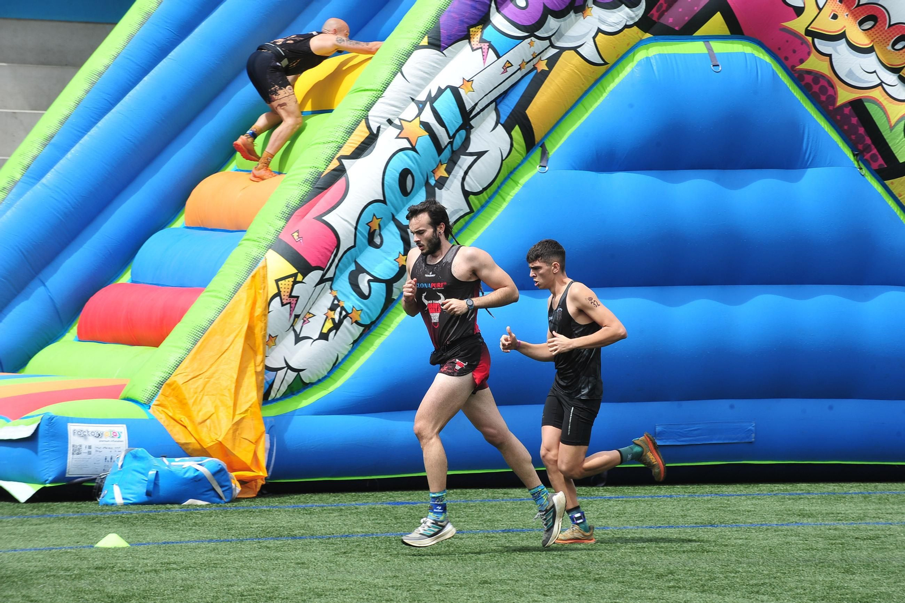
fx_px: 5025
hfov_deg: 10.3
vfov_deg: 6.9
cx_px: 452
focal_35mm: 200
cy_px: 302
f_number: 11
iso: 400
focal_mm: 200
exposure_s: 1/400
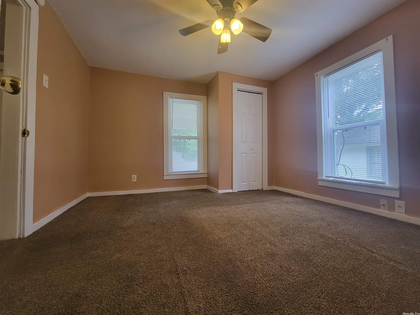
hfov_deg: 106.2
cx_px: 210
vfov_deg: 89.9
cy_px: 158
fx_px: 158
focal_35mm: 13
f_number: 2.2
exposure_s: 1/60
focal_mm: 2.2
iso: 200
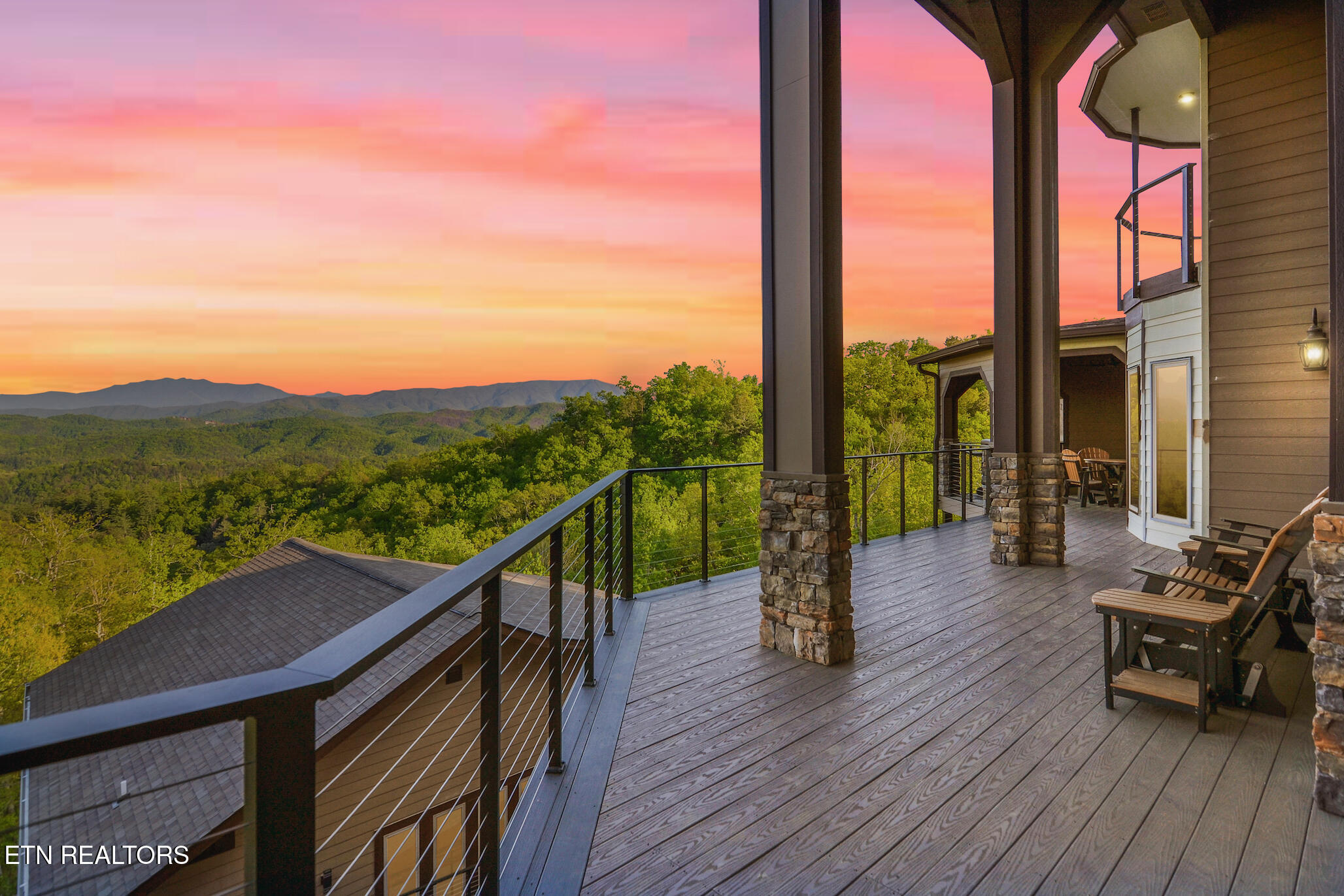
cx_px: 672
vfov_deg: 72.1
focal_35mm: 16
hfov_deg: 95.0
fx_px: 616
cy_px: 448
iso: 125
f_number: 5.6
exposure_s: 1/125
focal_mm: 11
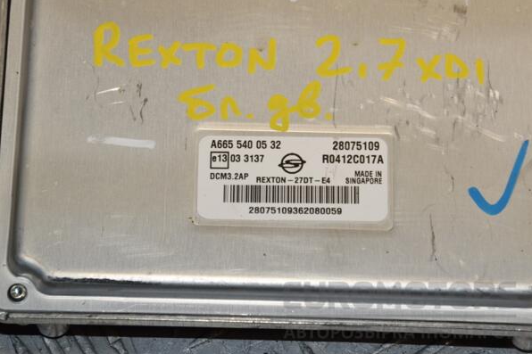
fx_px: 2342
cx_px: 267
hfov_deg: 13.0
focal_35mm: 159
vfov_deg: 8.7
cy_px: 177
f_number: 14
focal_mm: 105
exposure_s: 1/200
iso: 800
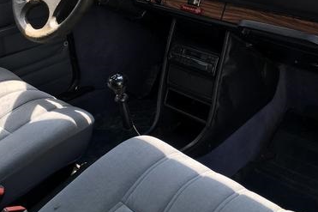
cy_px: 44
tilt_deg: -19.7
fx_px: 459
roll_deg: +3.1
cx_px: 191
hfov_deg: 38.0
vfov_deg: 25.5
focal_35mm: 52
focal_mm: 4.15
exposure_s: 1/190
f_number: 2.2
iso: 25
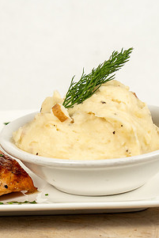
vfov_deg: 8.8
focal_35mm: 233
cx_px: -1
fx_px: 1542
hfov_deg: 5.9
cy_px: 133
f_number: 8
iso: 400
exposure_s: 1/200
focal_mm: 105
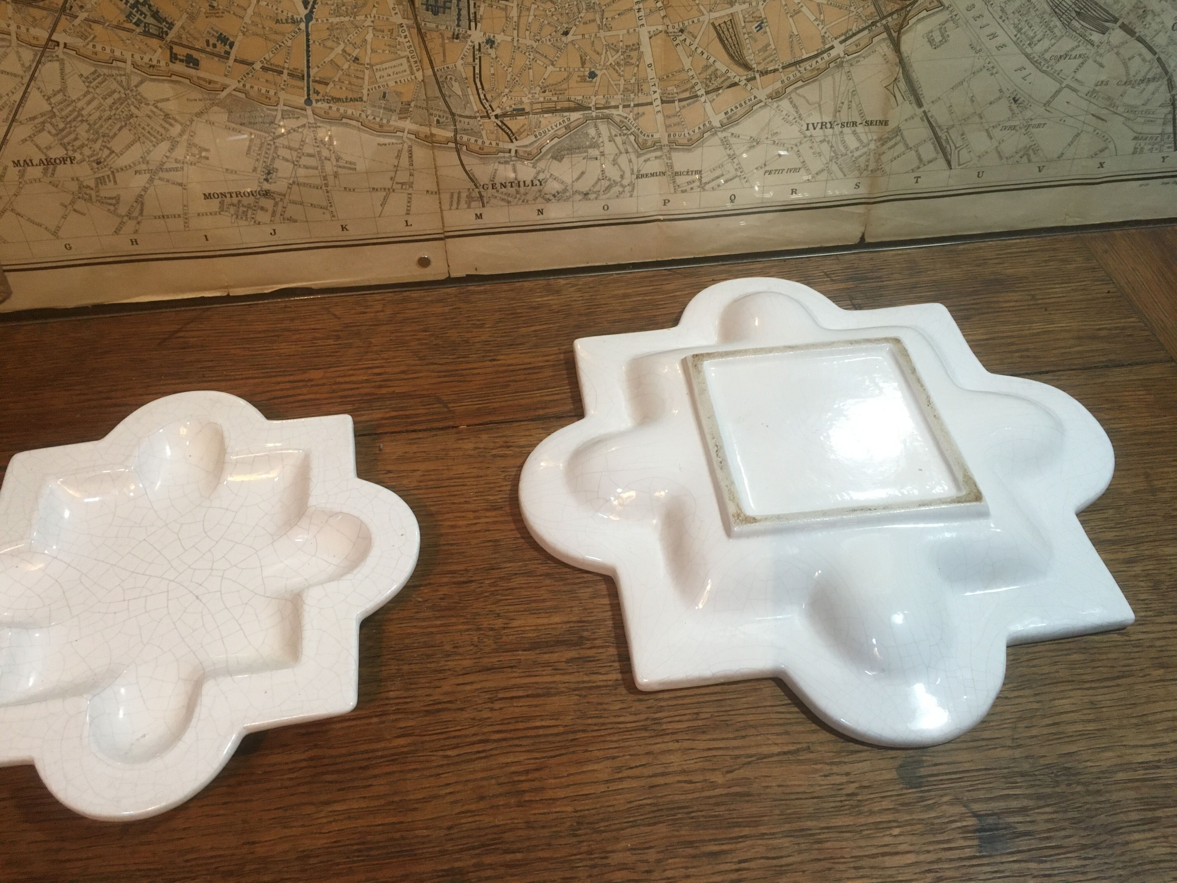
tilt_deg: -45.6
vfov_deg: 48.2
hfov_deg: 61.7
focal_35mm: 29
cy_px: 442
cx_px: 588
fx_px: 986
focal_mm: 4.15
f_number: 2.2
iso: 160
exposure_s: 1/33
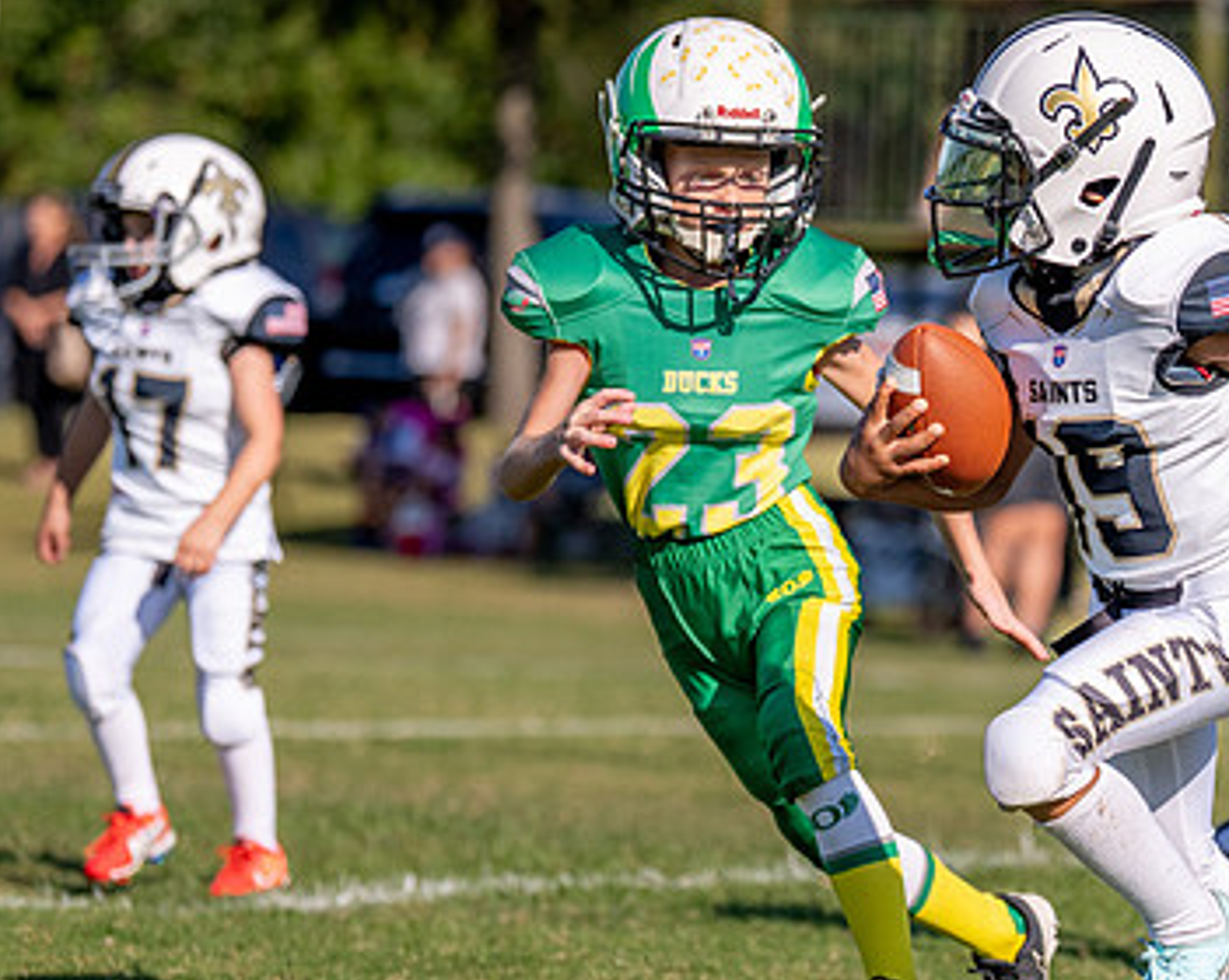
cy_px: 590
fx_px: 10137
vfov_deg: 5.5
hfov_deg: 6.9
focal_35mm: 279
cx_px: 1132
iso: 250
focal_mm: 119
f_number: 2.8
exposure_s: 1/8000
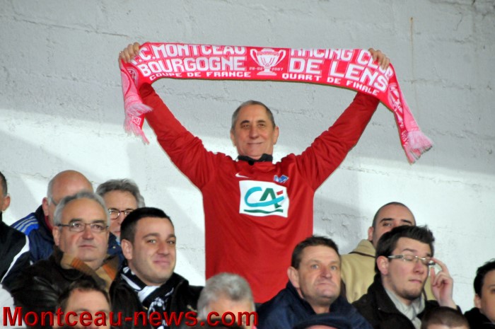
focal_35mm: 300
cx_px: 248
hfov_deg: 6.9
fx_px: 4120
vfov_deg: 4.6
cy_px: 164
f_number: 7.1
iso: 3200
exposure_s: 1/60
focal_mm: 200
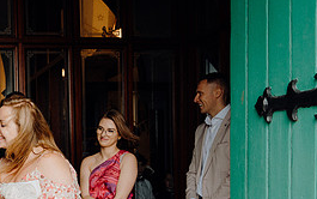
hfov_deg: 32.6
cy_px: 179
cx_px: 8
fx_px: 501
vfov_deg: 21.9
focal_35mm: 58
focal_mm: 26
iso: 400
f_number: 3.5
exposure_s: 1/200
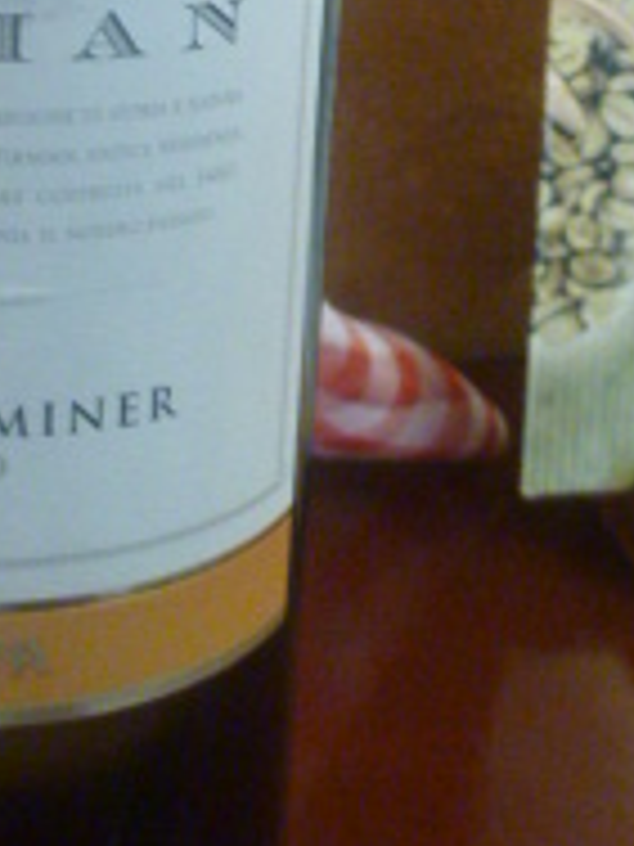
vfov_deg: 22.6
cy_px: 135
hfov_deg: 17.4
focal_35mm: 85
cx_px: 324
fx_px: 2076
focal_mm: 4.5
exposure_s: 1/13
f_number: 3.1
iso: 400
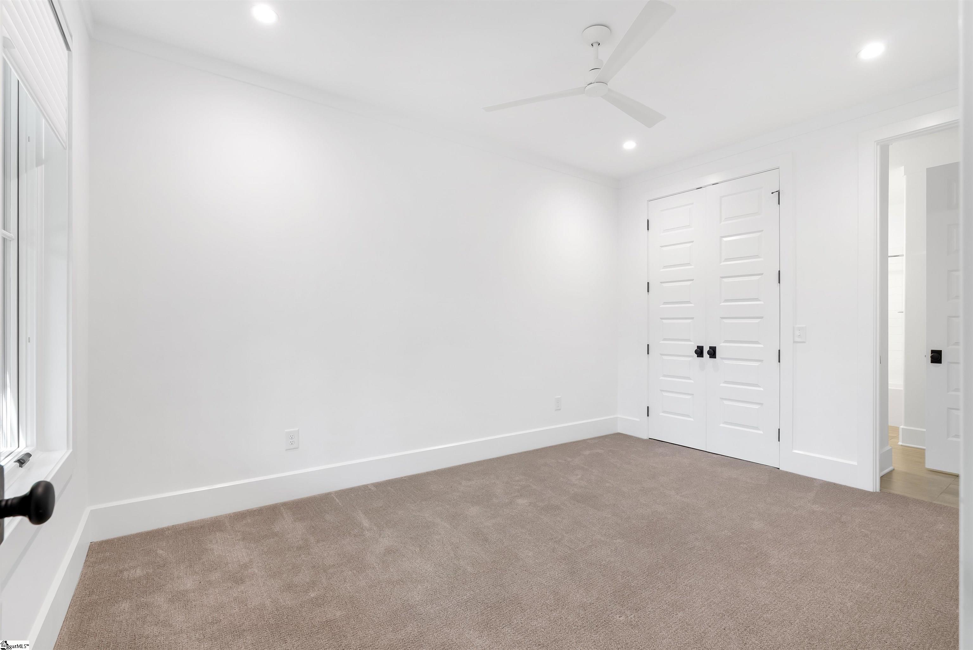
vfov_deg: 73.8
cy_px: 325
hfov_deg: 96.7
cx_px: 486
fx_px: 433
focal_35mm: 16
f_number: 8
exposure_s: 1/2.5
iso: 100
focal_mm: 16
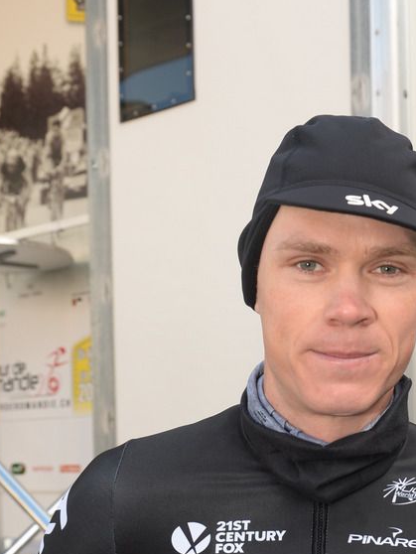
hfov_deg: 22.5
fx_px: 1025
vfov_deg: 29.5
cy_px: 450
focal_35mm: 64
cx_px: 353
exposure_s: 1/250
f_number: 5
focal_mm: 31
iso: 200
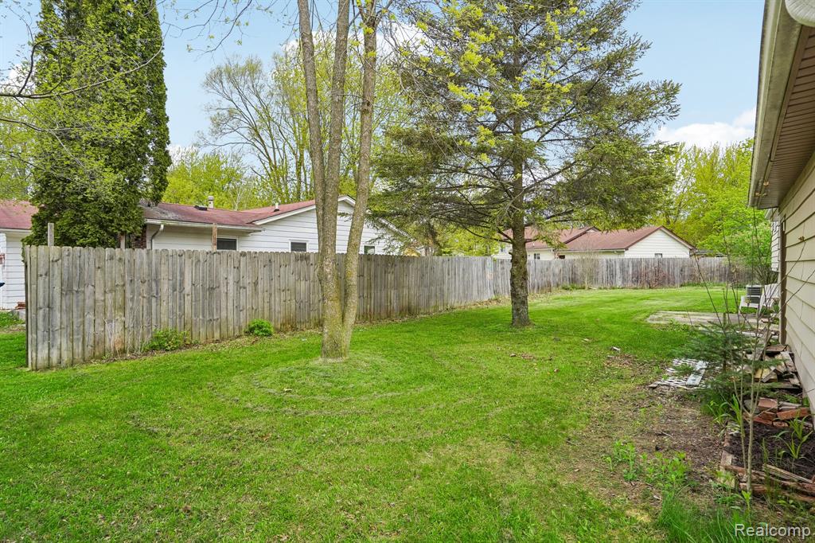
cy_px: 272
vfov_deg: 67.3
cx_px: 408
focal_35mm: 18
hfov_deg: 90.0
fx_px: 407
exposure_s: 1/400
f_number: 8
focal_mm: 18
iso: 400
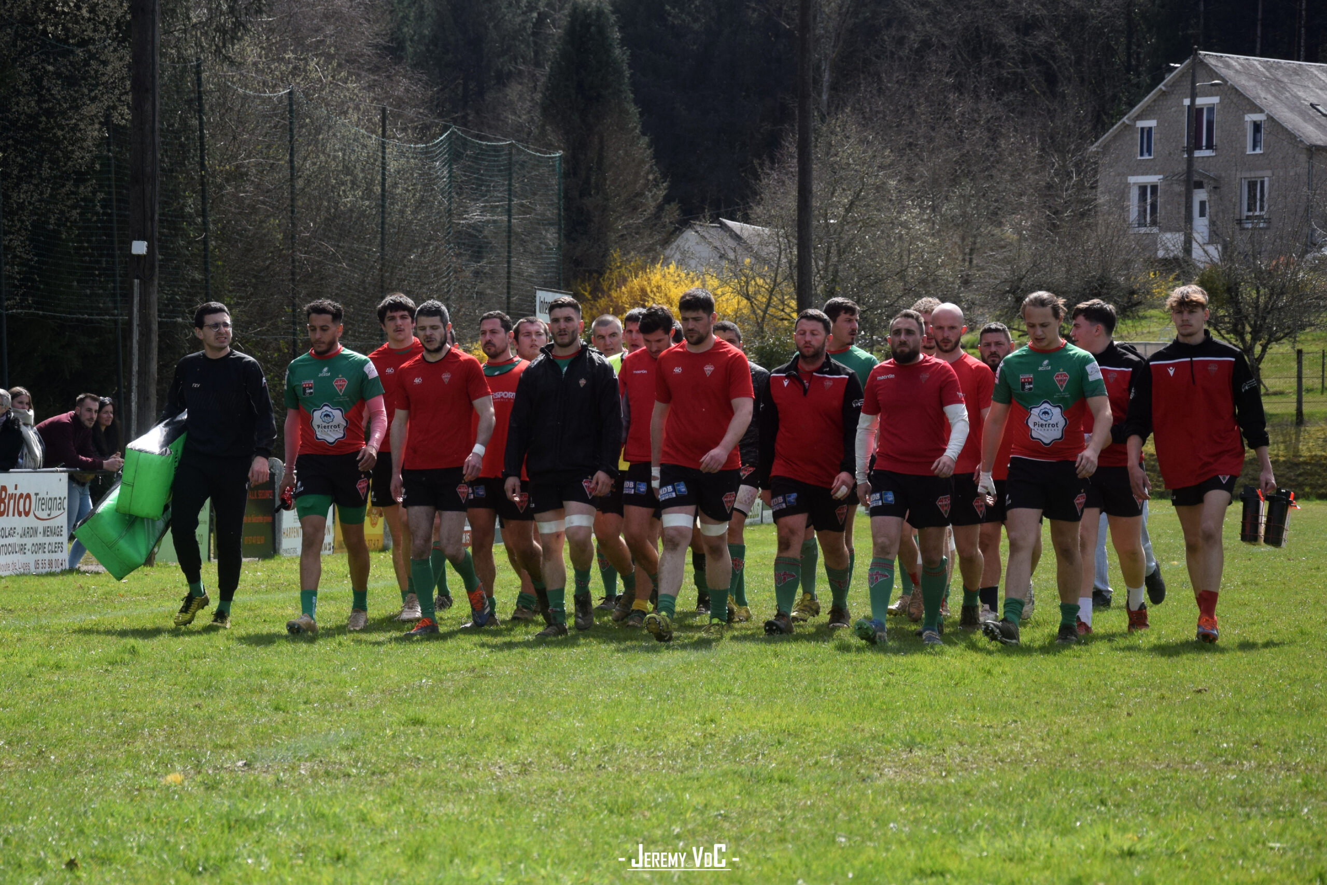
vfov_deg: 12.2
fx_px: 4147
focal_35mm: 112
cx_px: 664
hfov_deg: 18.2
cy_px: 442
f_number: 5.3
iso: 400
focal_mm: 75
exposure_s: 1/1250
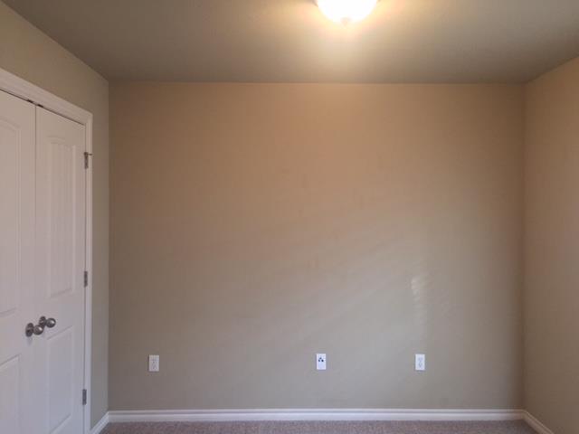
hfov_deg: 61.7
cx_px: 290
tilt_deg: -1.0
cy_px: 217
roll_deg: -0.8
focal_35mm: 29
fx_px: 485
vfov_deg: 48.2
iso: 250
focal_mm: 4.15
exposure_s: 1/20
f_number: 2.2
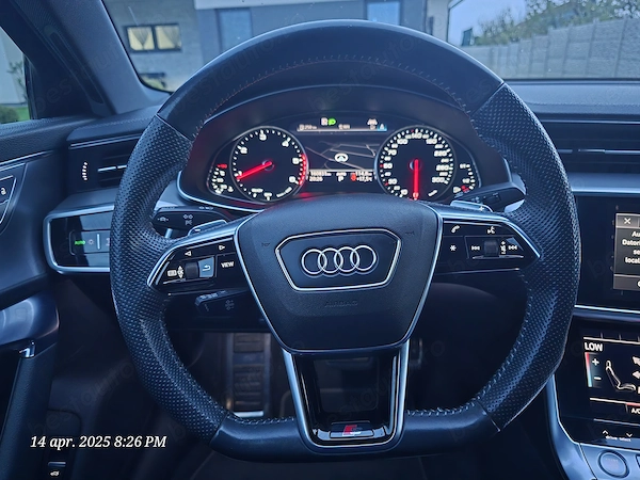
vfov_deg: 58.9
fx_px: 425
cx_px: 320
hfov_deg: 73.9
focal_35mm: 23
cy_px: 240
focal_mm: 6.3
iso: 2500
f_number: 1.7
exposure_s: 1/33.3
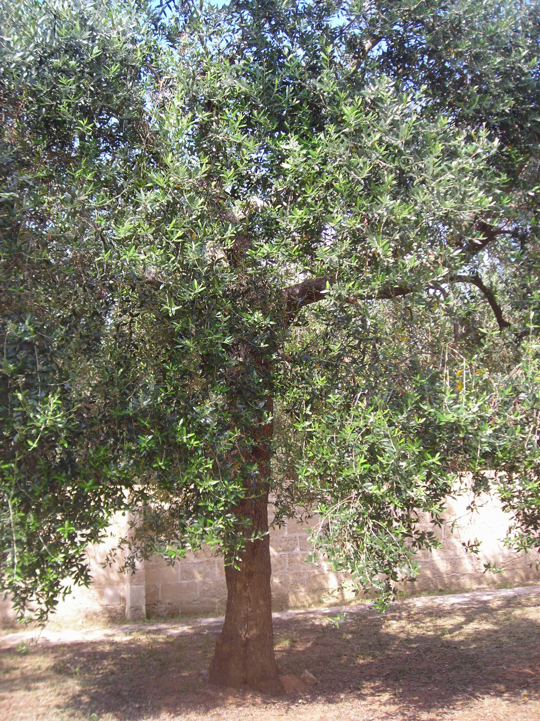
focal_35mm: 38
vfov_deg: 49.0
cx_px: 270
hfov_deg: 37.7
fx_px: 790
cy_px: 360
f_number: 3.2
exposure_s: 1/121
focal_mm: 6.3
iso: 50
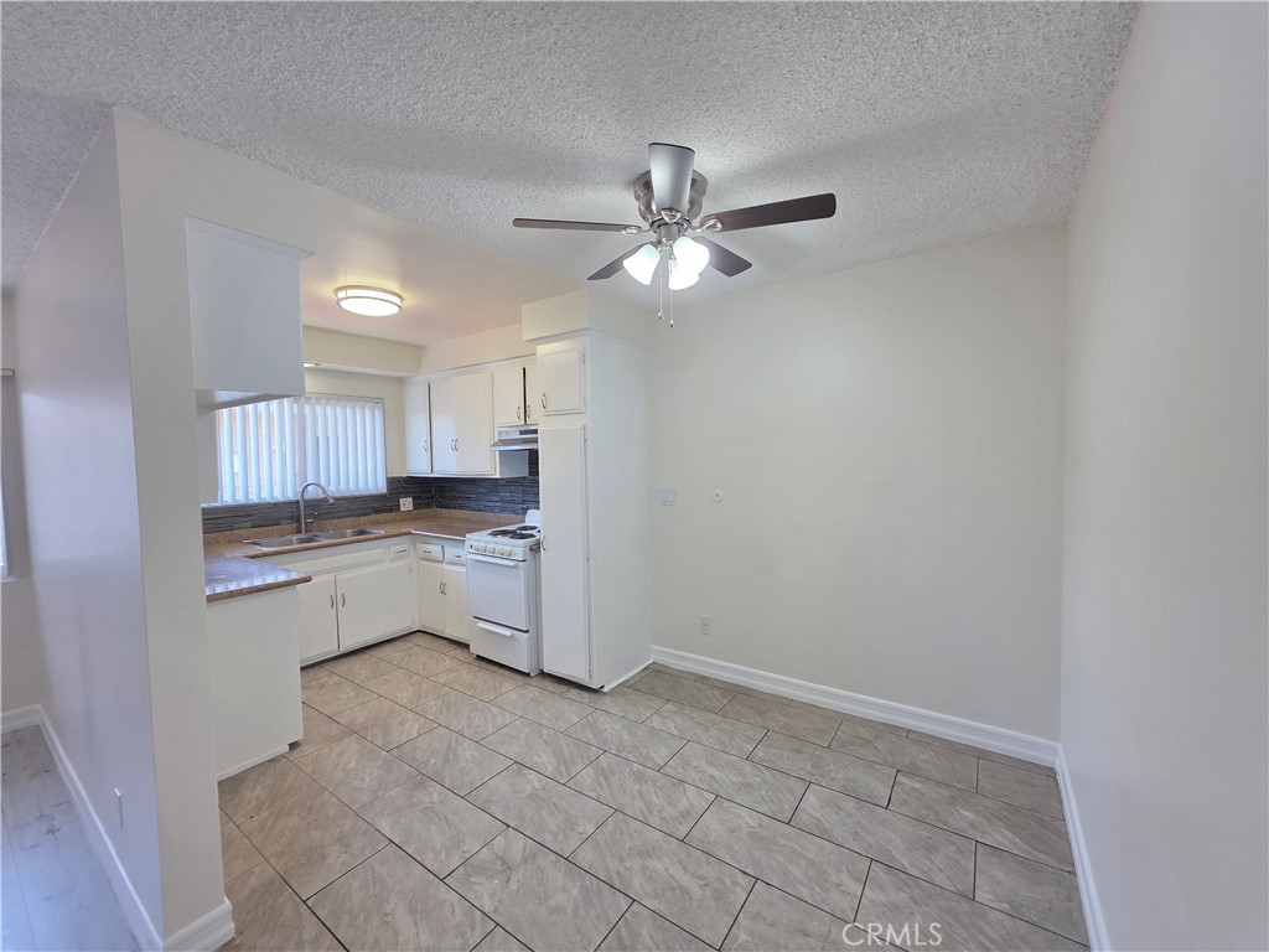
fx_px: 477
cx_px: 634
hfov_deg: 106.2
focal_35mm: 13
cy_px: 476
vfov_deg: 89.9
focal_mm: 2.2
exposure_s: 1/120
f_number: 1.9
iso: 125
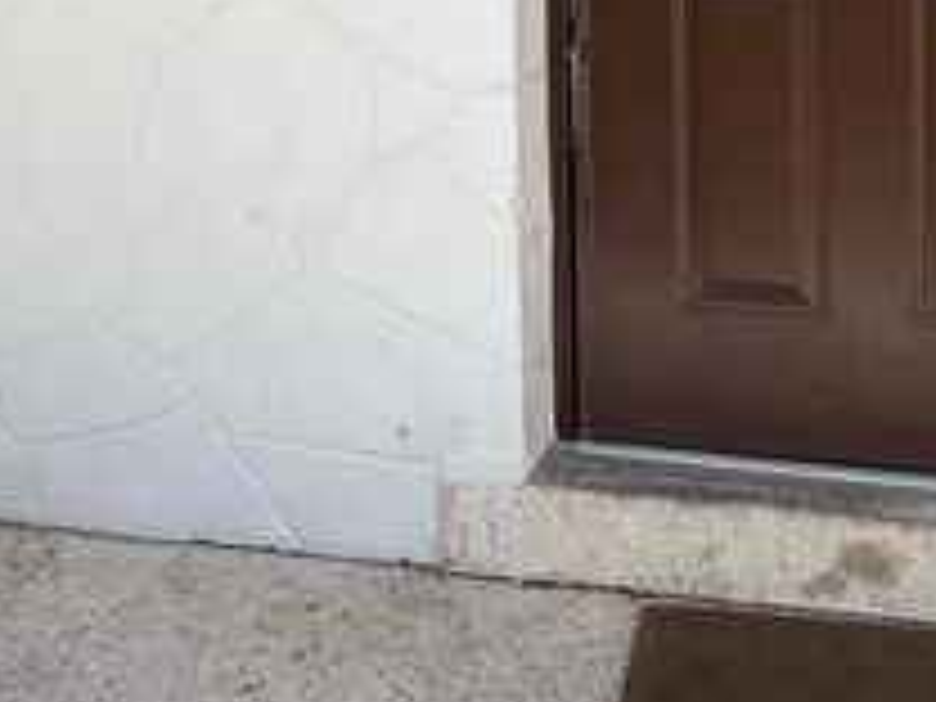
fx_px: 2163
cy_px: -234
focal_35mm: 80
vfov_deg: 17.2
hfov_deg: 24.4
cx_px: 414
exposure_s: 1/1597
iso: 50
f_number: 1.5
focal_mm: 5.7
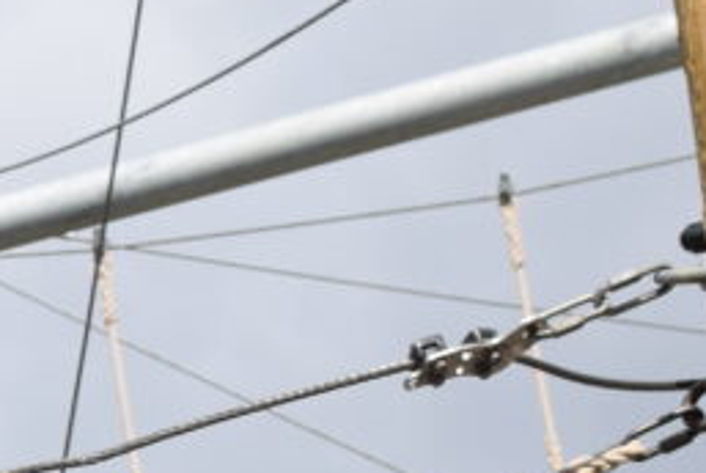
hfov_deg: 6.6
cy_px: 1108
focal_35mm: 294
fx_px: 5768
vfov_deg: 4.6
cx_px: -1082
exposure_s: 1/2000
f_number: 7.1
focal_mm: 35
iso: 400
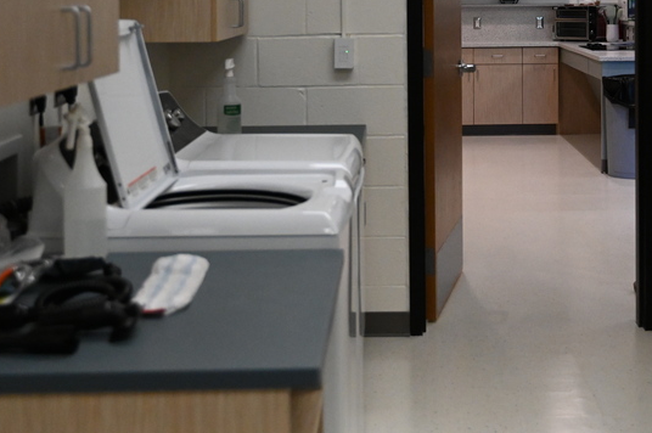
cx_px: 449
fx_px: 1176
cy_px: 20
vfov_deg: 20.3
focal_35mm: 65
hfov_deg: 30.7
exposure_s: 1/3200
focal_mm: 34
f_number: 2.8
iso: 6400
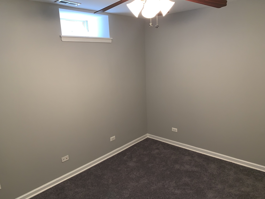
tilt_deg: -12.3
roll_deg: +1.7
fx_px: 199
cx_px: 132
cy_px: 100
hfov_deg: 67.3
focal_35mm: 26
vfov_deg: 53.1
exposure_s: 1/15
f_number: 1.8
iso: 40
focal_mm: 4.25
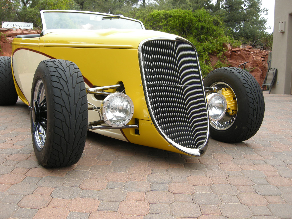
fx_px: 295
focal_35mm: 35
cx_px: 146
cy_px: 110
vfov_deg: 40.7
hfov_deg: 52.6
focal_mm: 7.5
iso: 64
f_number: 3.8
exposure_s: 1/97.3
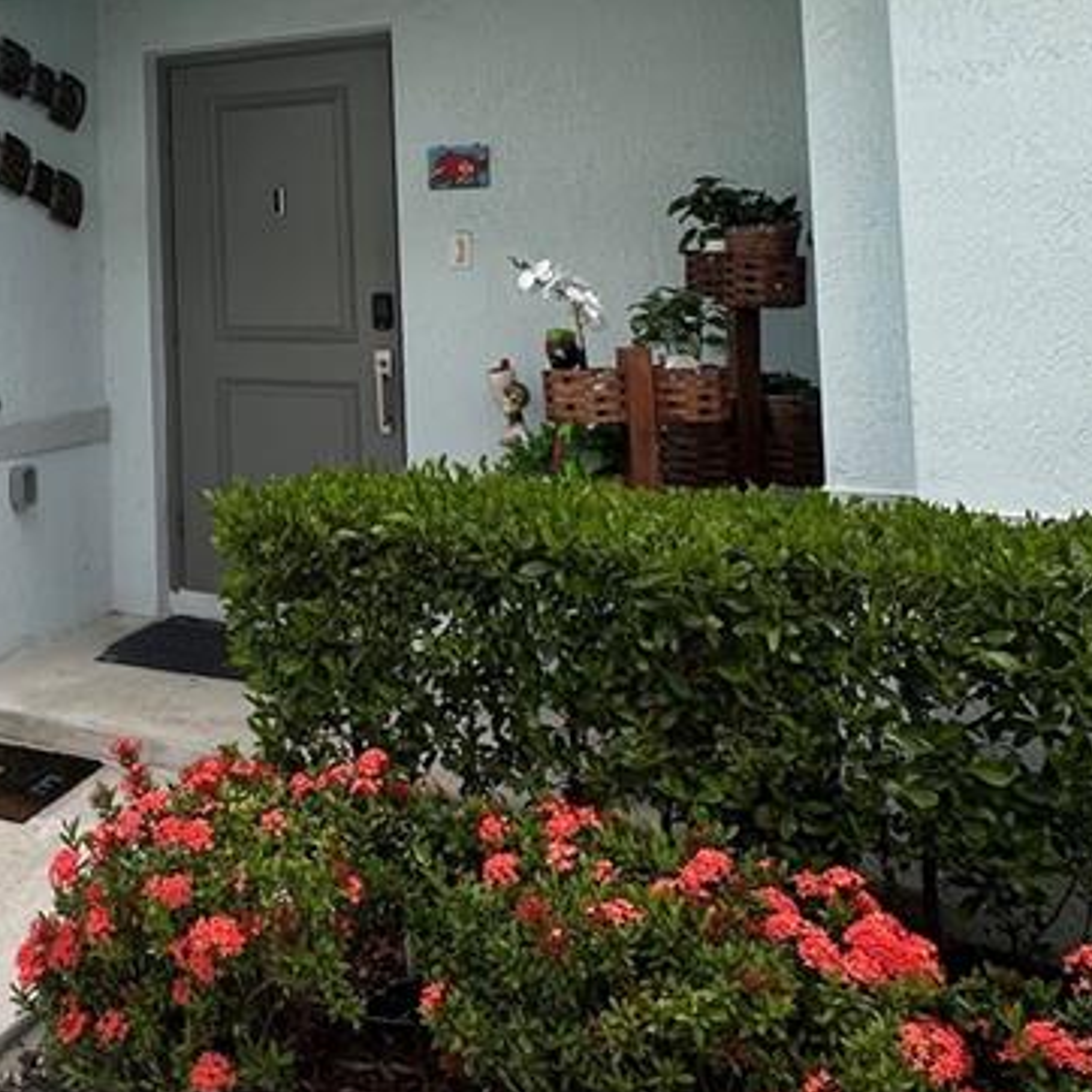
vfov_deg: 38.7
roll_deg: +0.6
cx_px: 75
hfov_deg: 37.7
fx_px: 1463
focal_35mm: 41
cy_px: 160
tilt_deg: +4.3
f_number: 2.2
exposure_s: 1/259
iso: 40
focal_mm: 2.22
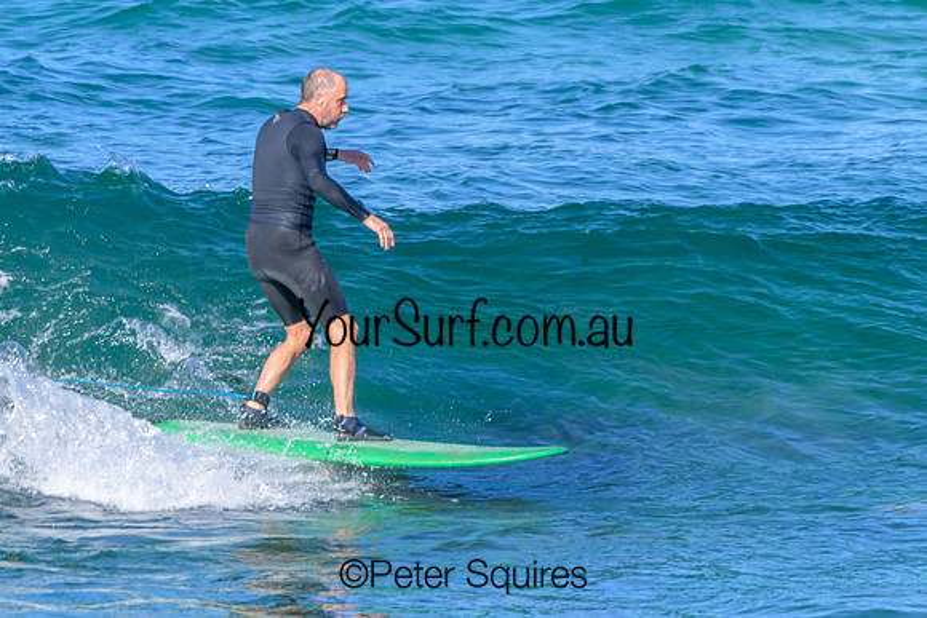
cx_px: 429
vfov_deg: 1.8
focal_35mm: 781
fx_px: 20117
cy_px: 289
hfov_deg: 2.6
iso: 1600
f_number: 11
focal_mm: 650
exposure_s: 1/2000
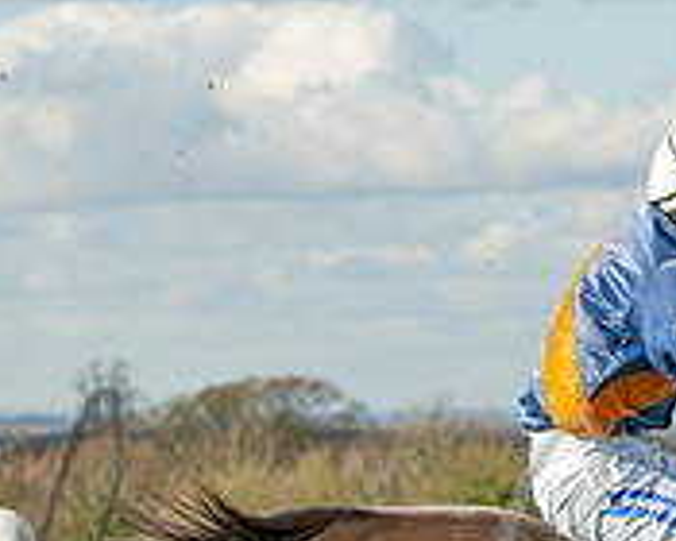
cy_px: 753
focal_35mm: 369
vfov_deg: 4.2
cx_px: 834
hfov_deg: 5.2
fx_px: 7383
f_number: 4
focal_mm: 62
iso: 200
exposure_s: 1/1600
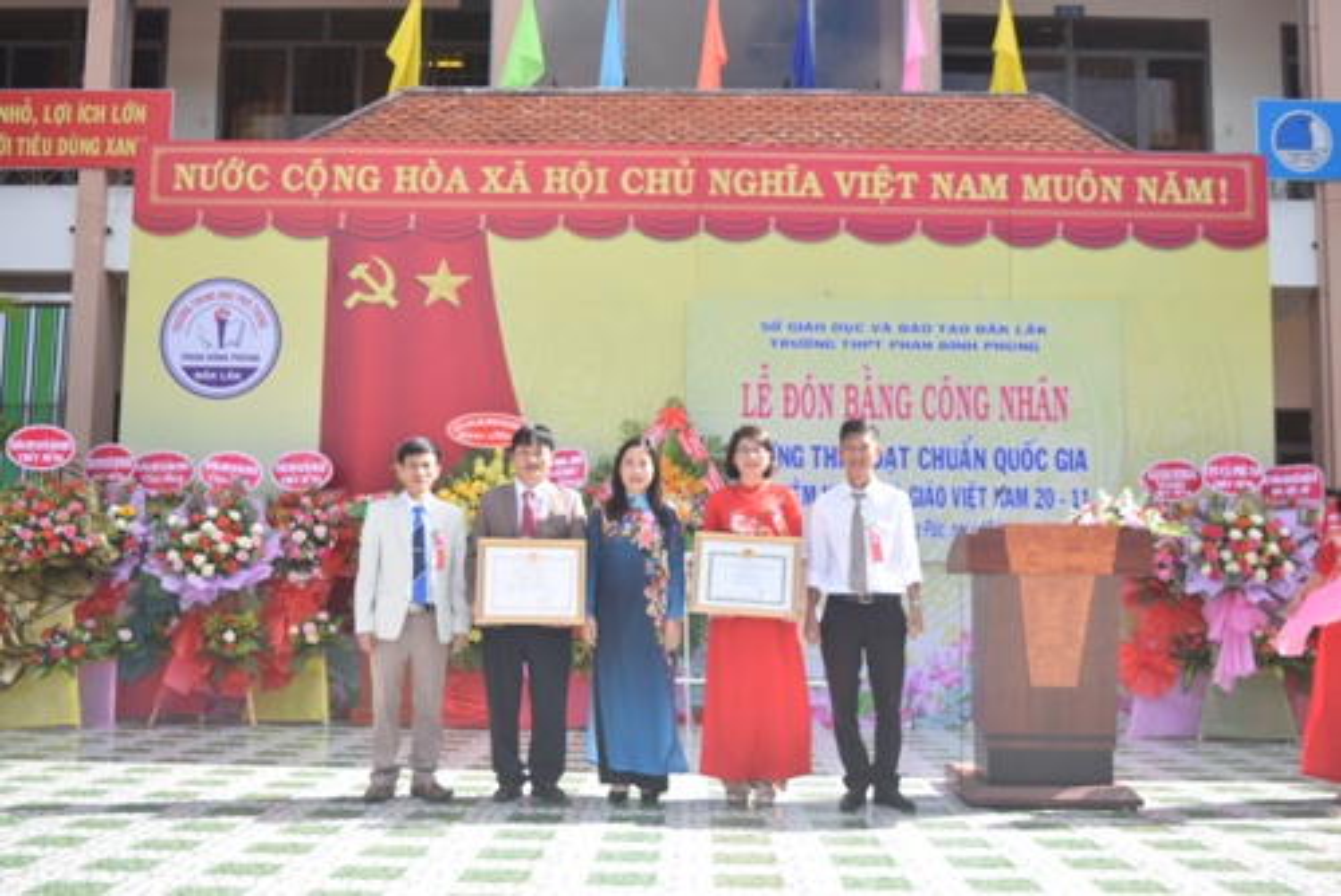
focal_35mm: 40
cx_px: 670
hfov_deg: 47.9
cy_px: 448
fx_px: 1509
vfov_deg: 33.1
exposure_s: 1/2000
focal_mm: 27
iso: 800
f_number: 5
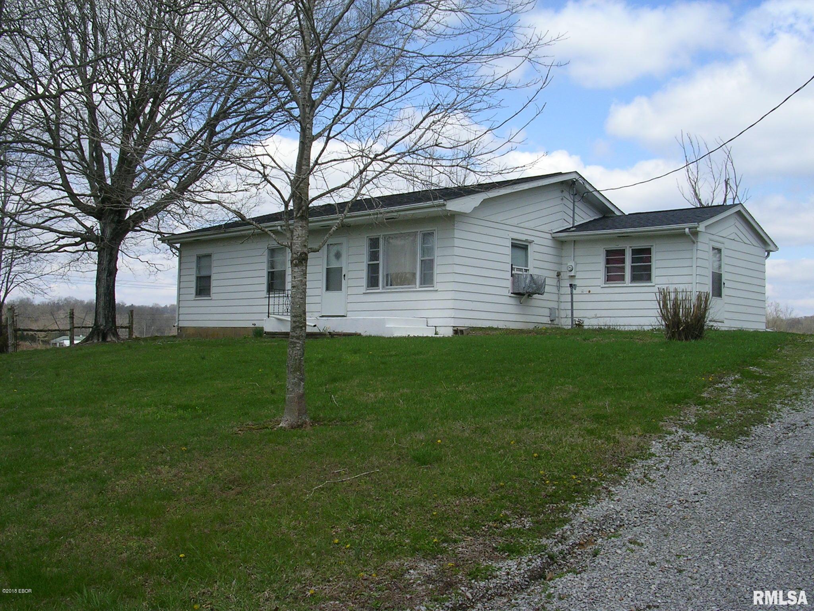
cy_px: 306
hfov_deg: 49.0
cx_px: 407
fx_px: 894
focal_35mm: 38
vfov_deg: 37.7
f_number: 5.6
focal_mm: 5.8
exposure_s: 1/296
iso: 50
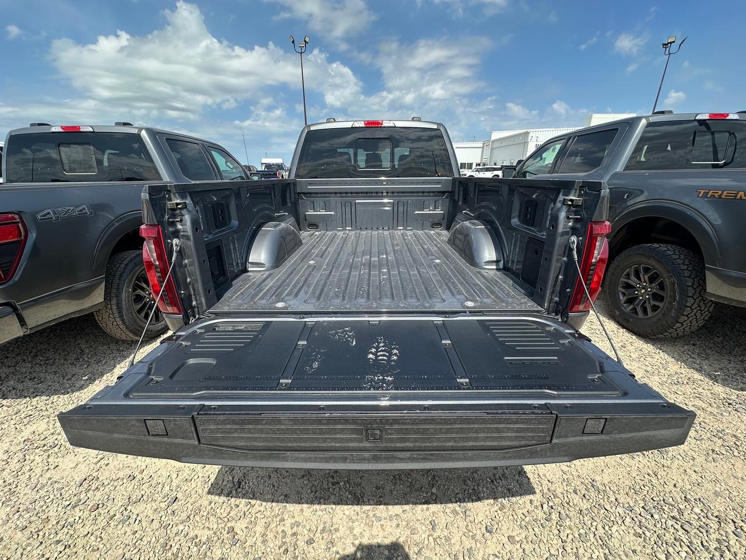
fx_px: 302
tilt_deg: -19.0
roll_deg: +0.4
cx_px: 373
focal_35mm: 14
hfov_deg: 102.1
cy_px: 280
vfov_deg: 85.7
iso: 40
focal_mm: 2.22
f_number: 2.2
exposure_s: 1/1062
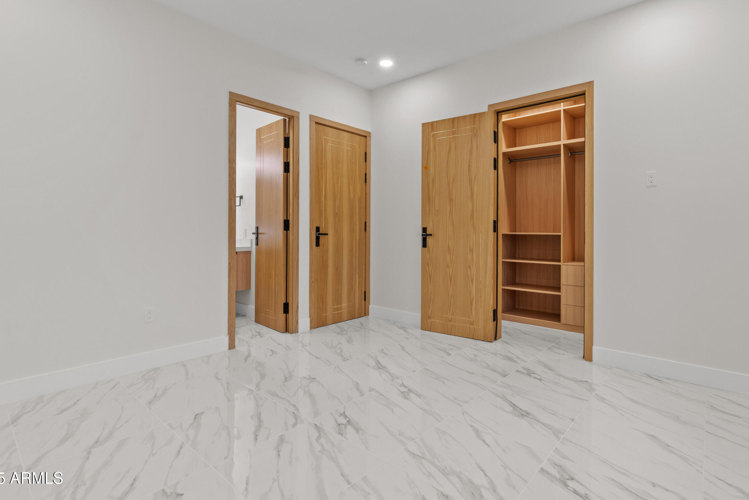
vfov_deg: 70.2
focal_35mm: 17
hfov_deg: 93.2
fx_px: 354
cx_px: 393
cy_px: 220
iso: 250
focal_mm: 10
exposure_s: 1/1.67
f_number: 9
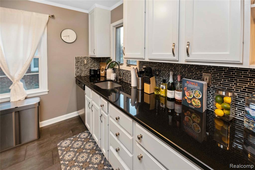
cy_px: 85
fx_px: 99
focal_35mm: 14
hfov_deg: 104.3
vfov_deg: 81.1
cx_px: 128
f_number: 4
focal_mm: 14
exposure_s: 1/60
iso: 400
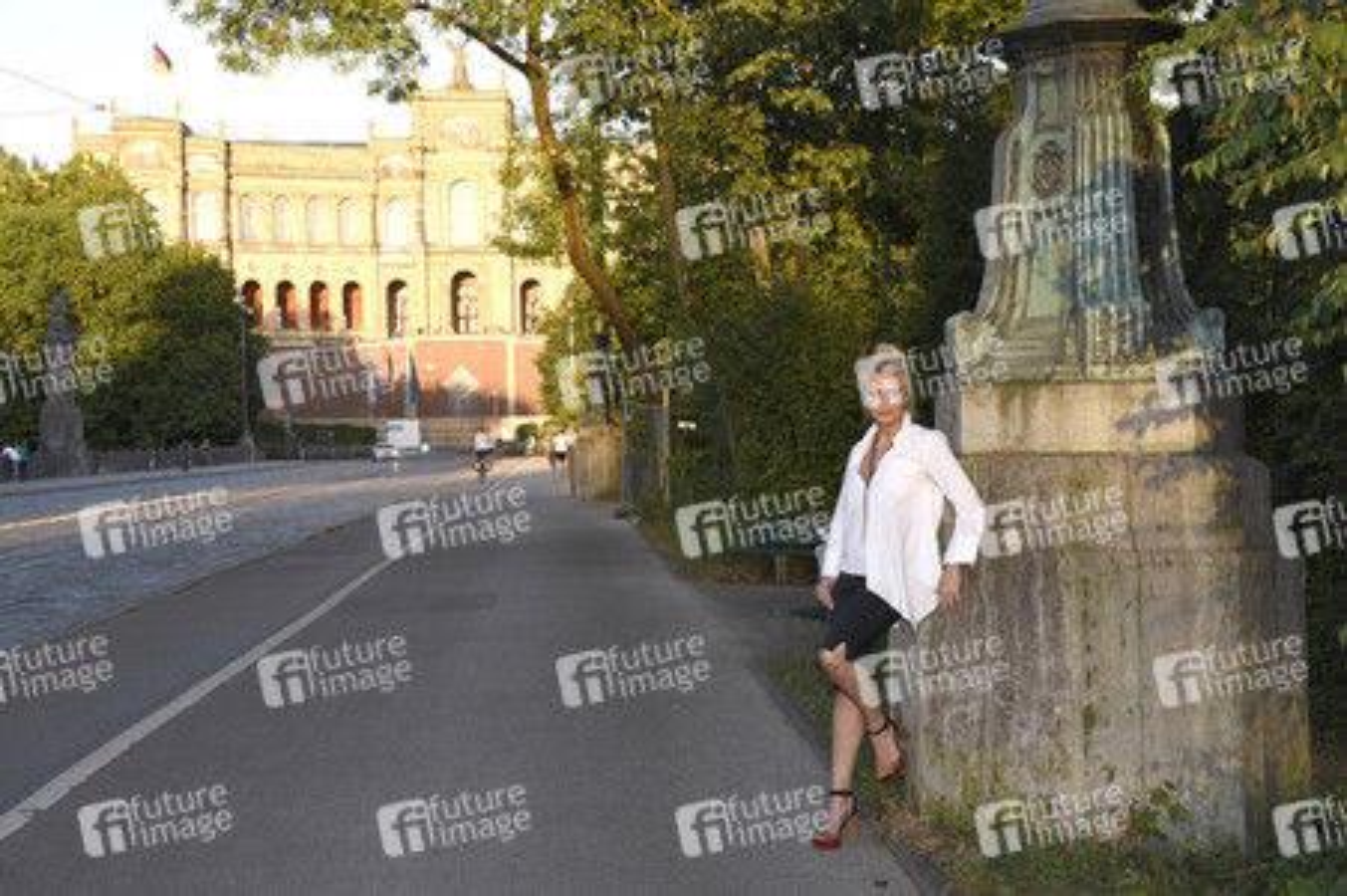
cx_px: 674
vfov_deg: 27.0
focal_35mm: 50
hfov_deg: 39.6
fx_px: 1869
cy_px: 448
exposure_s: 1/160
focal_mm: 50
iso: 400
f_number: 8
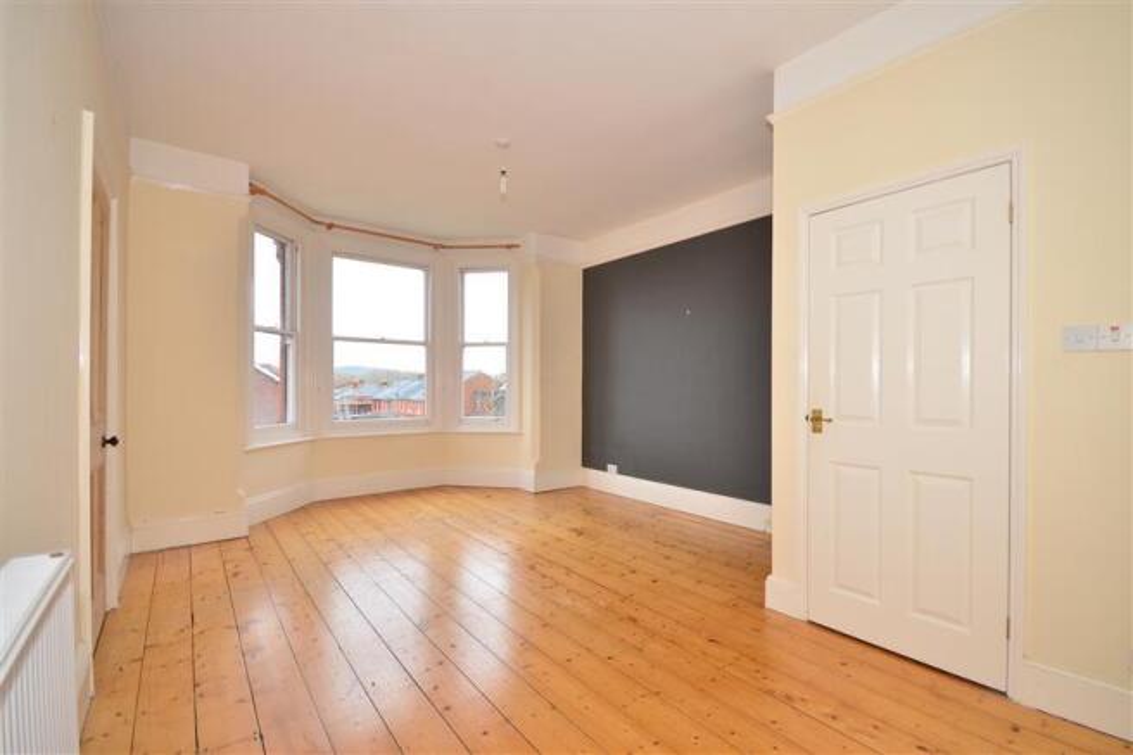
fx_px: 472
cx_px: 566
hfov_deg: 100.4
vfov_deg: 77.3
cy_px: 378
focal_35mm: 15
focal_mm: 10
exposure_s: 1/40
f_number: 5.6
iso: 400
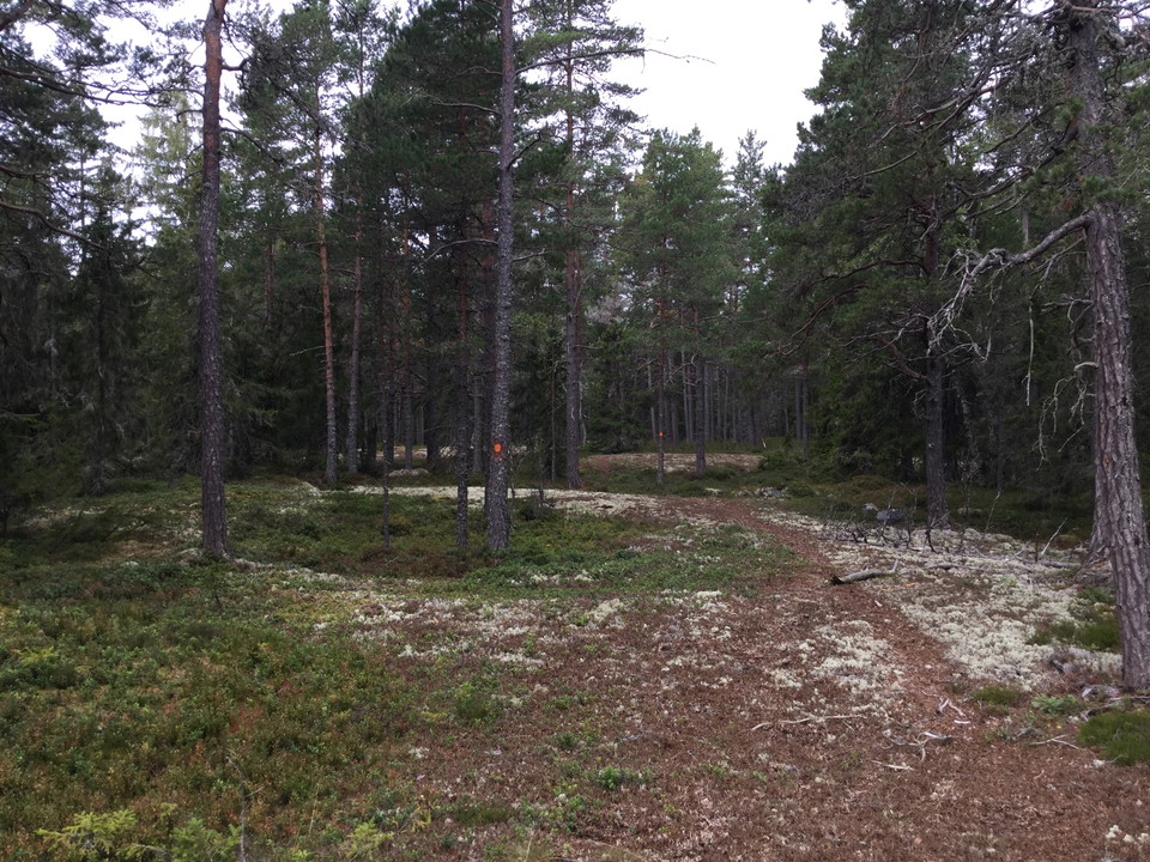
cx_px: 575
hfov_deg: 58.4
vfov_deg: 45.4
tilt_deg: -0.6
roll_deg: +0.0
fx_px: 1030
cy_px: 431
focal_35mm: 31
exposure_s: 1/210
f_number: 2.4
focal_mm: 3.3
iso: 25
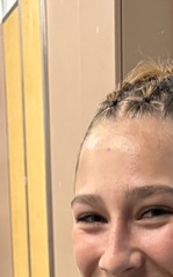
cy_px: 467
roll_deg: +1.2
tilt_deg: -14.7
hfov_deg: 11.1
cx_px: 130
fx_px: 892
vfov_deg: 15.6
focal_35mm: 118
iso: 200
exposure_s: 1/60
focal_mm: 5.96
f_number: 1.6
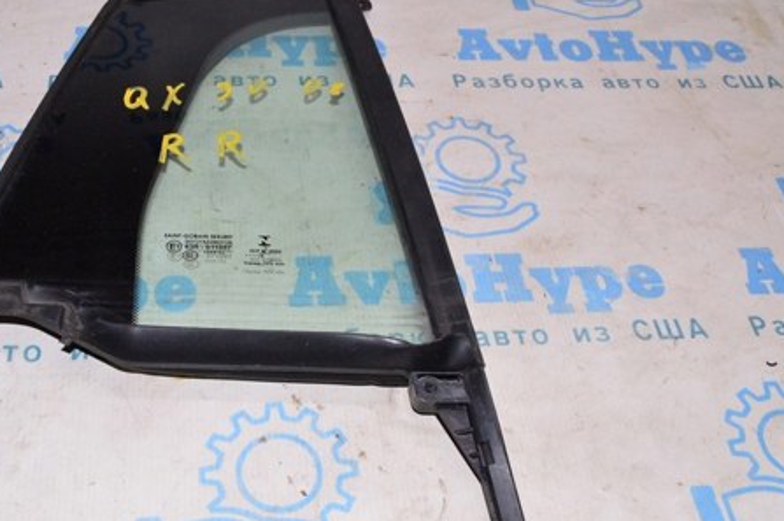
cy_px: 283
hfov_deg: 45.2
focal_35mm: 43
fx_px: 935
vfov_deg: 31.1
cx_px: 310
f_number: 8
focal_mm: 20
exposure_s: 1/200
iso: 1600
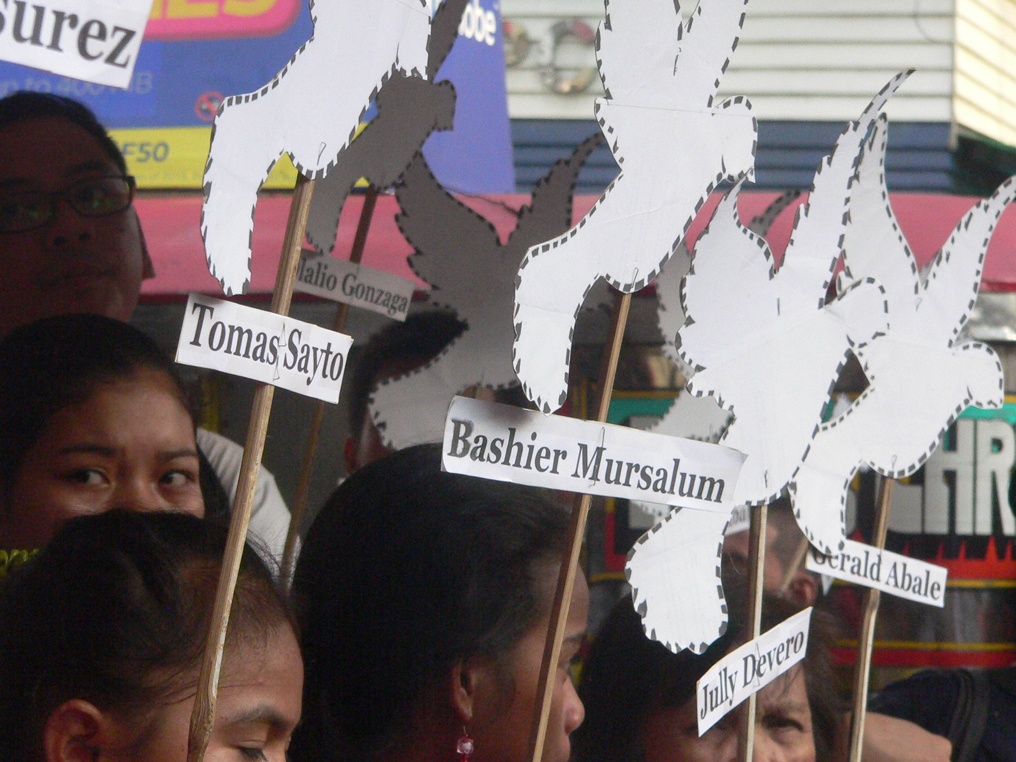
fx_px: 4168
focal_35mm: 142
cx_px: 508
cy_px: 381
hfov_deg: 13.9
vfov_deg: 10.4
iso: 400
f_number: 5.2
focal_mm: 23.6
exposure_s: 1/500
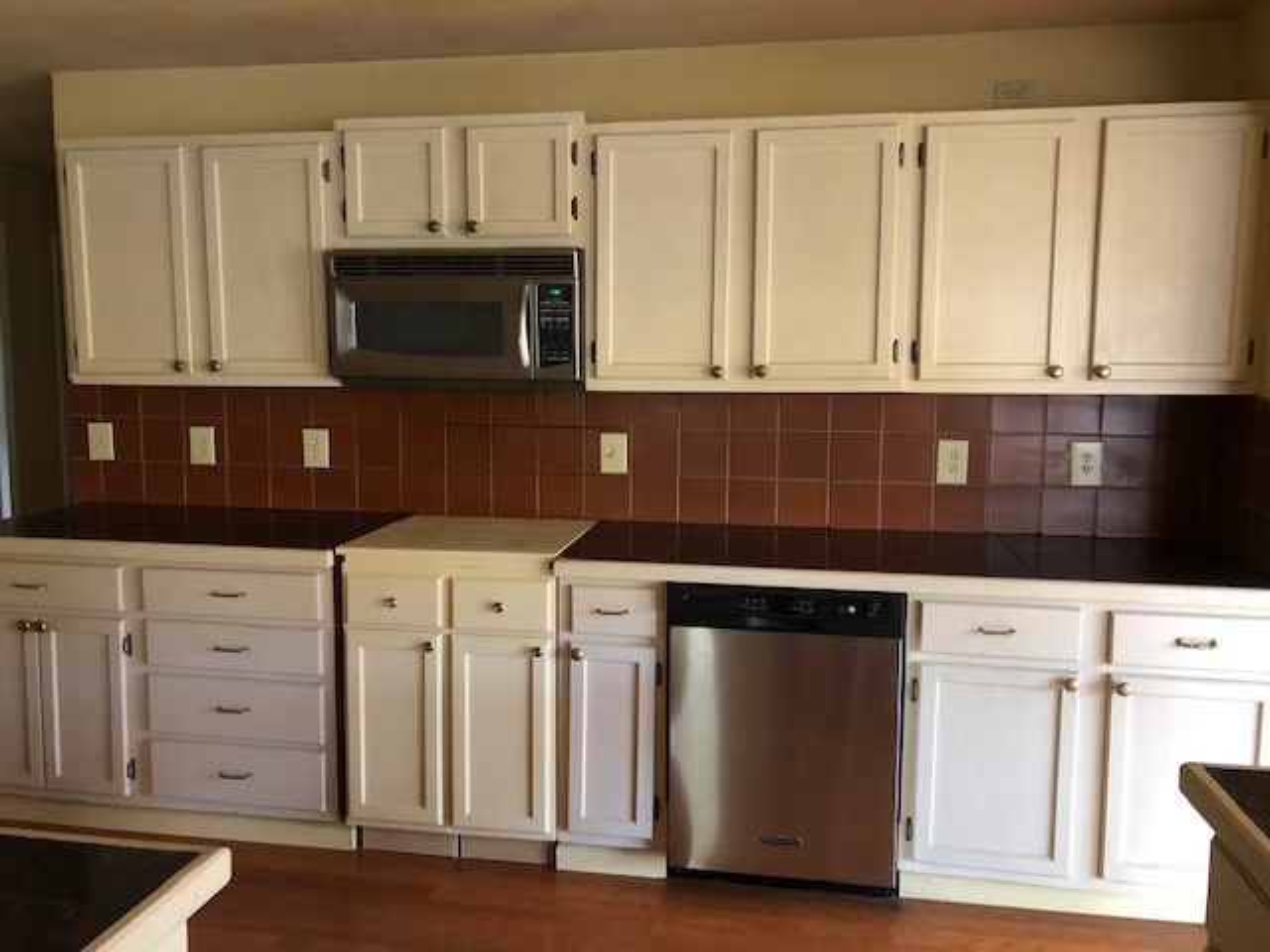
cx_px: 635
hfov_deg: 63.4
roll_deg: -0.9
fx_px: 1027
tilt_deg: -5.5
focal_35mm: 28
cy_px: 476
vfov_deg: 49.7
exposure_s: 1/8
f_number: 1.8
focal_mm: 3.99
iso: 100
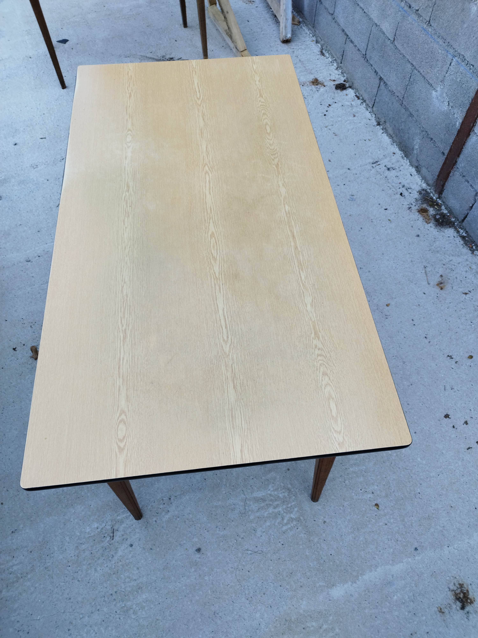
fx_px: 442
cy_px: 319
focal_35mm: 24
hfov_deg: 56.8
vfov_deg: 71.6
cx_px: 239
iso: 80
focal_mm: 5.89
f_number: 1.89
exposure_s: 1/100
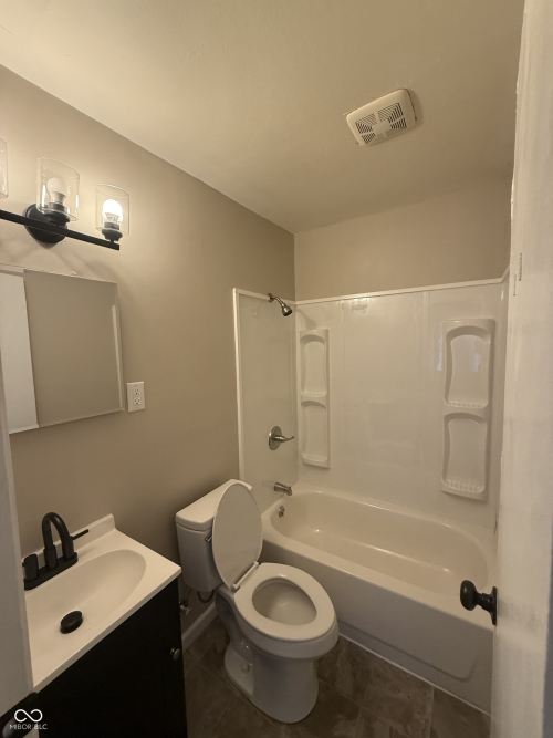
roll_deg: +2.0
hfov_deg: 85.7
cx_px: 276
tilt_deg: -3.3
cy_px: 369
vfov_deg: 102.1
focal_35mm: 14
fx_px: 298
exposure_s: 1/120
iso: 250
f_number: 2.2
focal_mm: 2.22
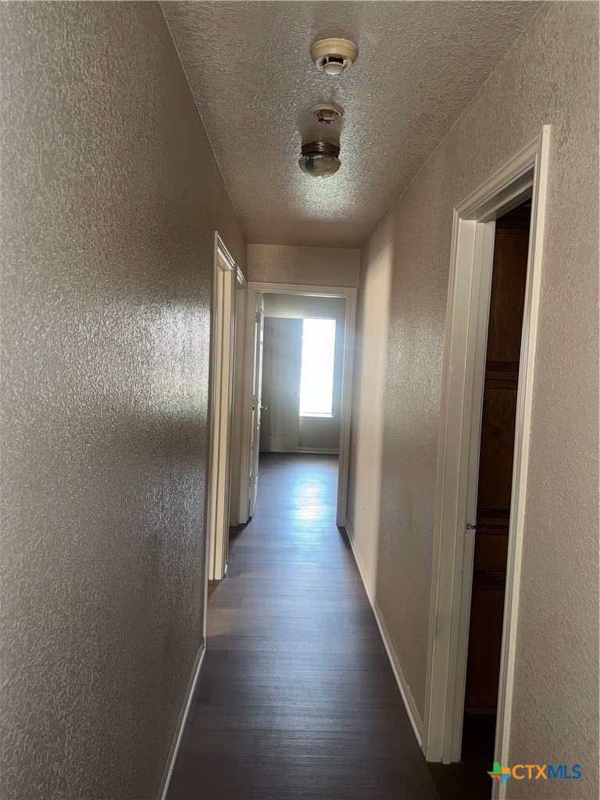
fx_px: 555
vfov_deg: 71.6
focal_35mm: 24
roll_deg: -1.7
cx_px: 300
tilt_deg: -4.0
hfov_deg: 56.8
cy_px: 400
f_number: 1.78
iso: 100
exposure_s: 1/25
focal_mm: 6.76
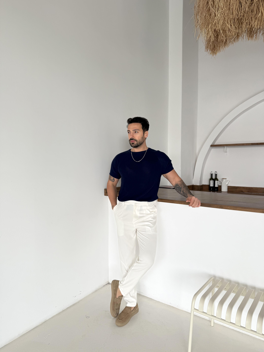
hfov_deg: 56.8
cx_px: 132
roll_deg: +0.2
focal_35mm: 24
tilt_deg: -4.0
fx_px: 244
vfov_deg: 71.6
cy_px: 176
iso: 64
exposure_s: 1/151
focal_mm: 6.76
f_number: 1.78
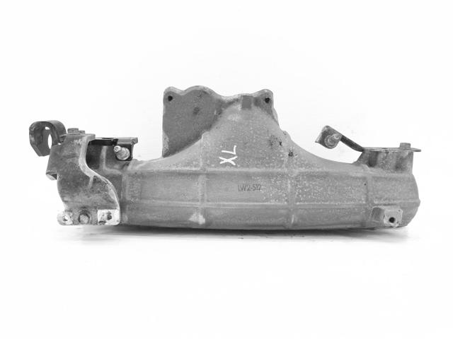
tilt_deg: +0.6
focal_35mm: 29
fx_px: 380
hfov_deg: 61.7
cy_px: 170
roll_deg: -1.4
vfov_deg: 48.2
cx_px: 226
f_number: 2.2
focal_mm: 4.15
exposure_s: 1/100
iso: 32
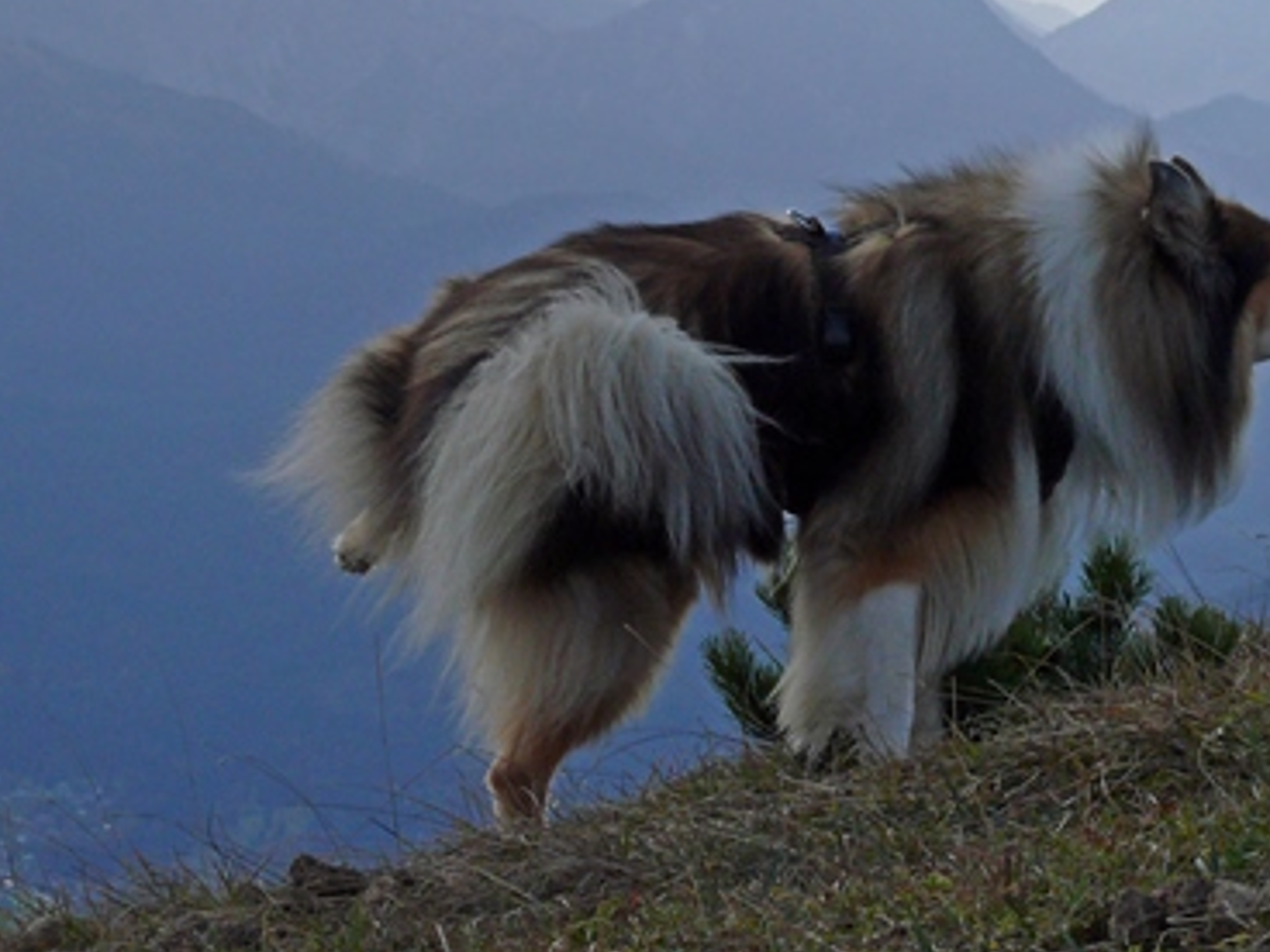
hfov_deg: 11.4
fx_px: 6384
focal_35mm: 174
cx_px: 783
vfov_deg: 8.5
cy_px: 266
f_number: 5.6
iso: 100
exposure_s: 1/320
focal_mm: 21.1
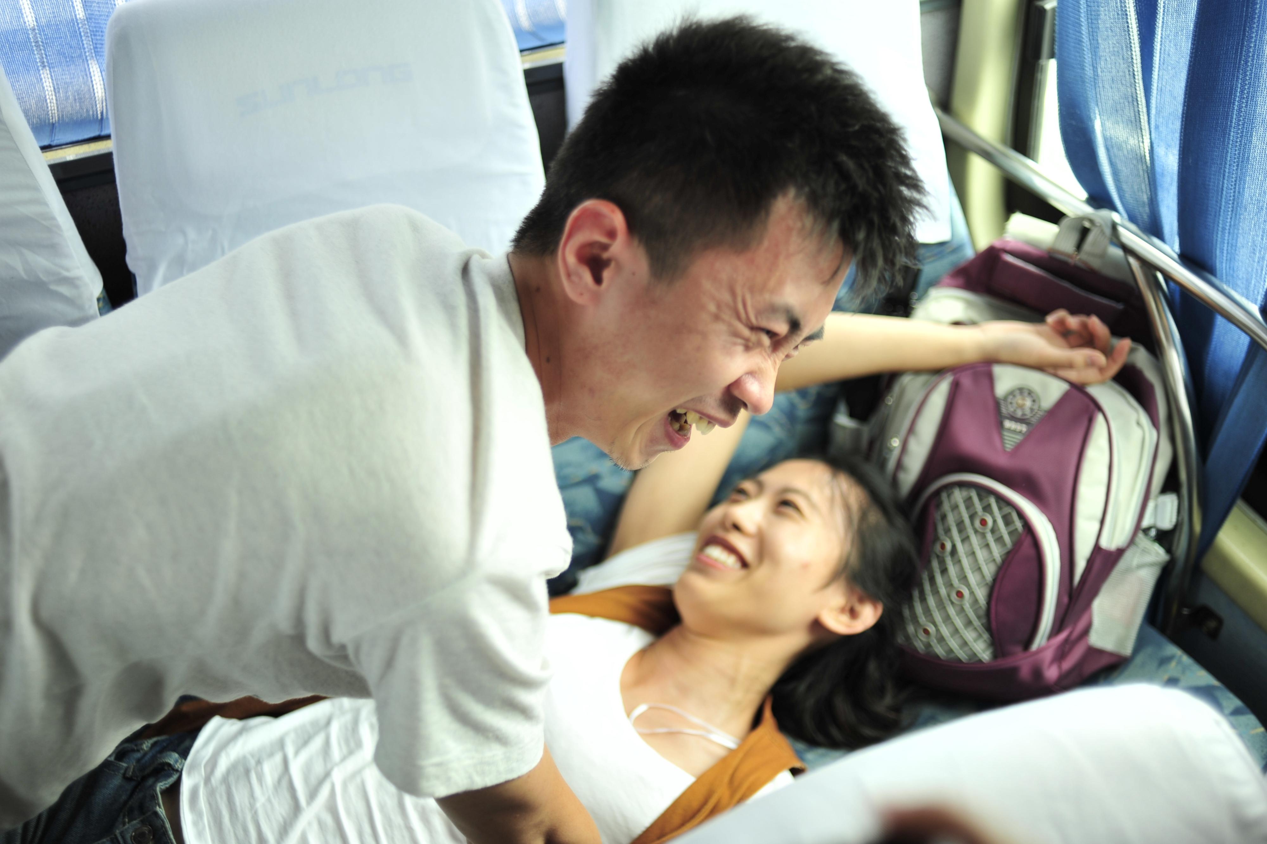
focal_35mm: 35
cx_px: 634
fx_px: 1231
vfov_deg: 37.8
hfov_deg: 54.5
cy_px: 422
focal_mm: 35
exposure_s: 1/200
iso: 200
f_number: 2
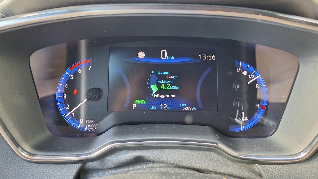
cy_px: 63
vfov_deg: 43.9
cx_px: 158
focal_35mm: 26
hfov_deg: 71.9
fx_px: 219
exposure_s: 1/50
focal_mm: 5.54
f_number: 1.8
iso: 160
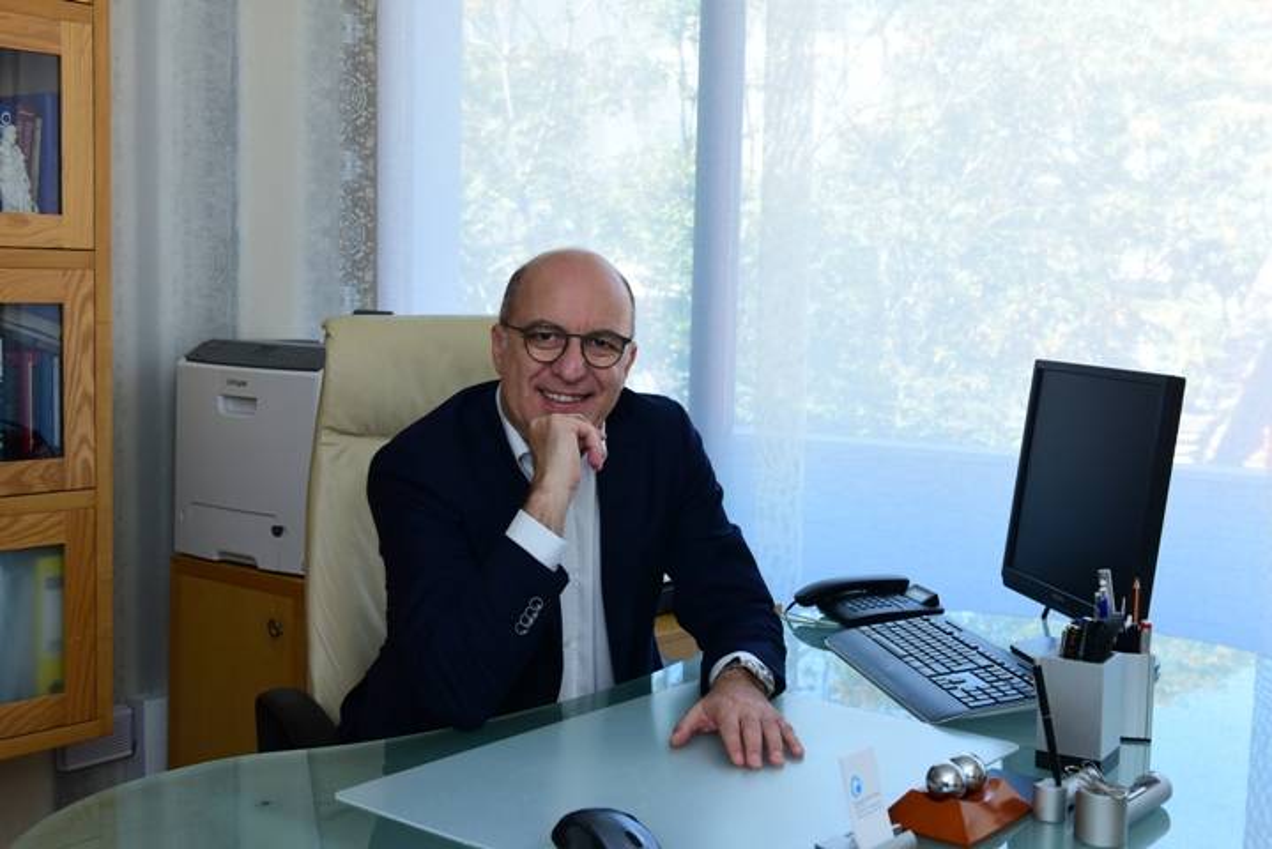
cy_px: 424
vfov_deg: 30.5
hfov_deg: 44.5
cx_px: 636
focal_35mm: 44
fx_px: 1555
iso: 2000
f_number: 8
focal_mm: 44
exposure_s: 1/160
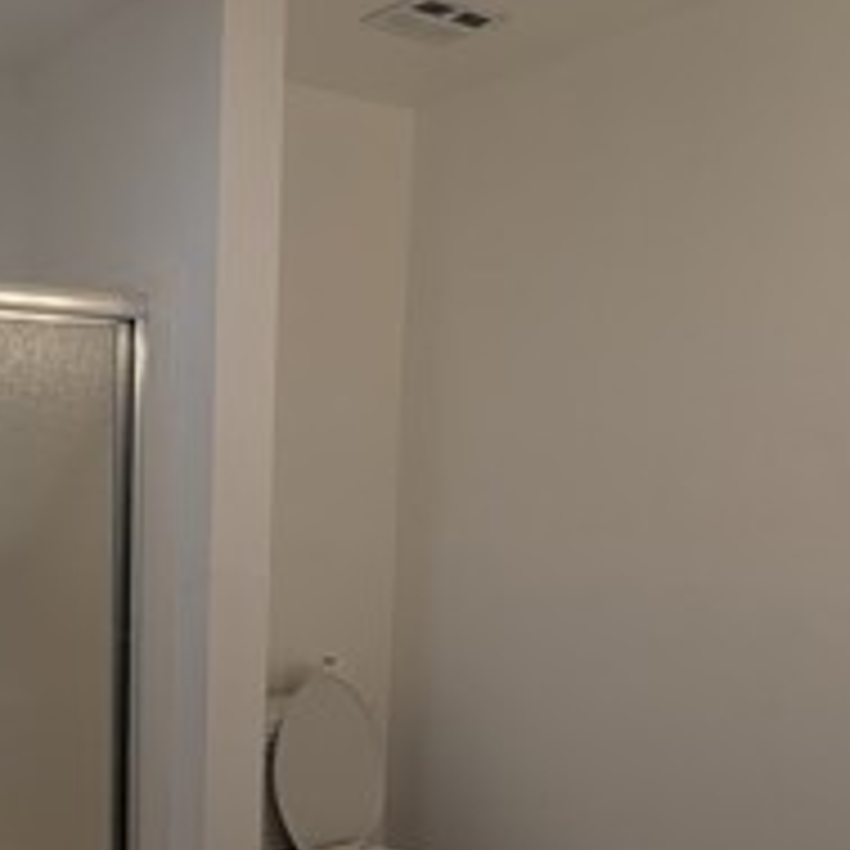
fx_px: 1000
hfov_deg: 44.6
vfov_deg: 45.6
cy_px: 542
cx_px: 216
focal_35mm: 36
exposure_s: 1/120
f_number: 1.7
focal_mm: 2.02
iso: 71
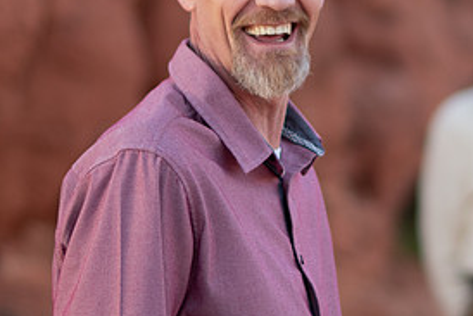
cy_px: -42
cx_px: 293
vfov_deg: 3.8
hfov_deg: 5.7
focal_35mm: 364
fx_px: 4785
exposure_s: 1/640
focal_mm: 105
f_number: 2
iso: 200
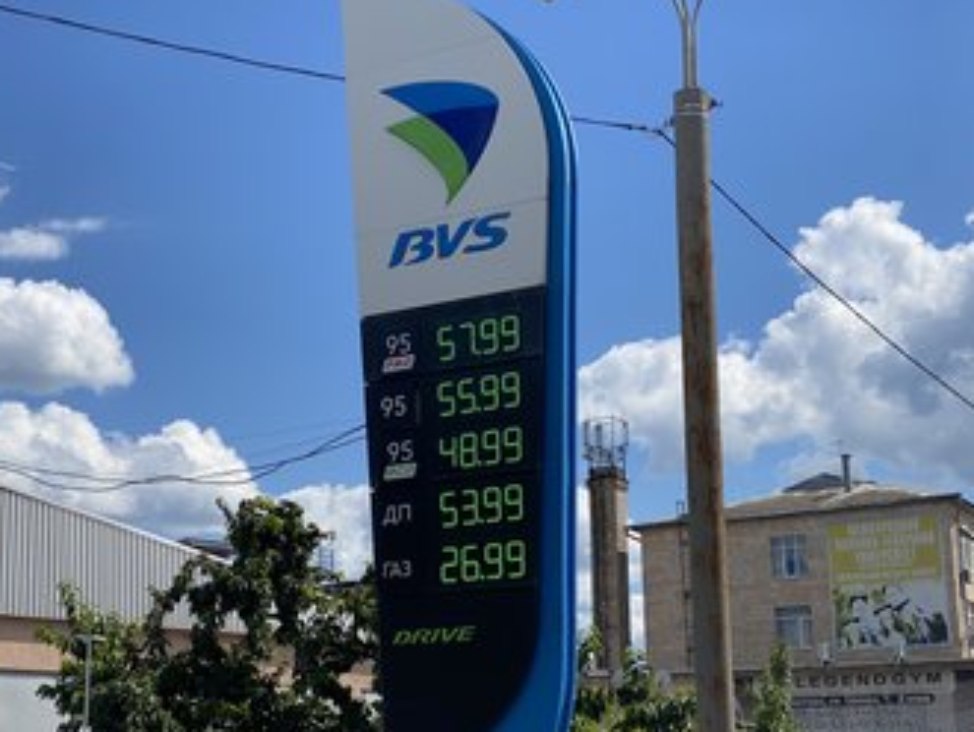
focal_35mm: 63
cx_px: 416
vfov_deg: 23.3
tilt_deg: +14.2
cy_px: 384
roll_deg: -0.2
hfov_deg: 30.7
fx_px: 1774
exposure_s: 1/2283
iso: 20
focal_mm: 6
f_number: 2
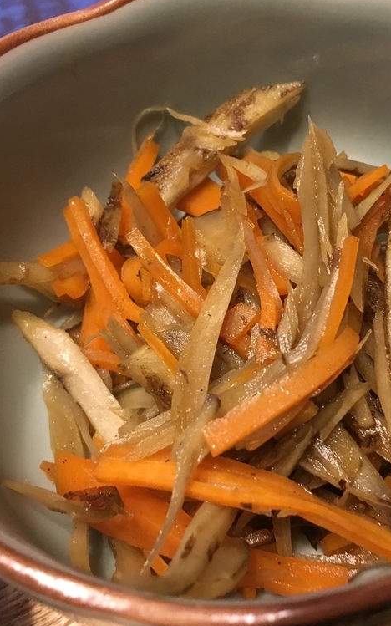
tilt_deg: -58.5
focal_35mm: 42
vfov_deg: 47.2
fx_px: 716
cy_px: 316
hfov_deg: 30.2
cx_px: 278
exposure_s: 1/15
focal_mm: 4.15
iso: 200
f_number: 2.2
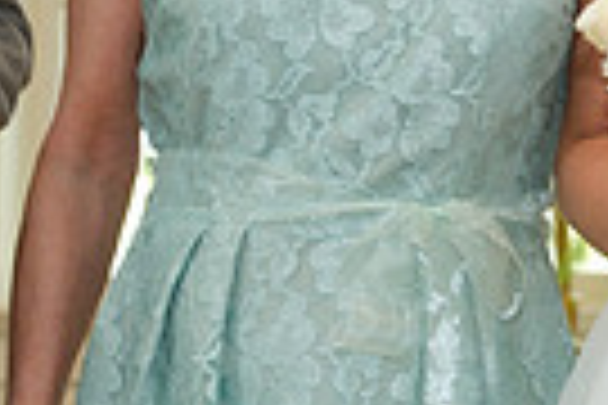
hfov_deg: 9.9
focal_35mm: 206
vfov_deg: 6.6
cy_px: -144
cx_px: 640
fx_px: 3479
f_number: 5
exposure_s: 1/100
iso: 800
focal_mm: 48
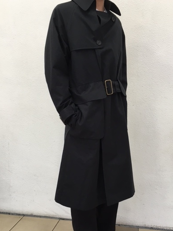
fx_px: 240
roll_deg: -0.6
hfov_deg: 39.6
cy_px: 136
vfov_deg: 51.1
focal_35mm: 36
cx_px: 96
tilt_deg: -10.4
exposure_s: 1/30
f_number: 2.2
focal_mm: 4.15
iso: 64
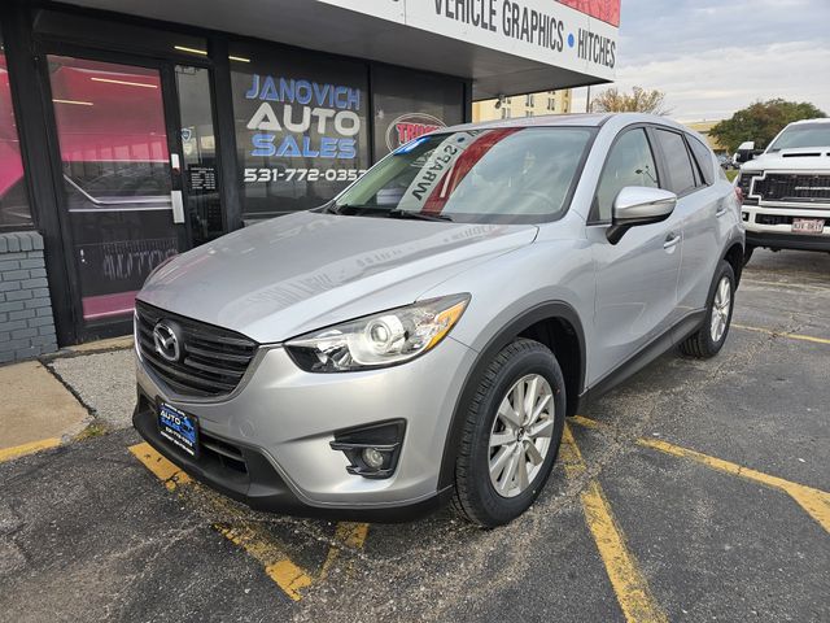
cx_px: 415
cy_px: 312
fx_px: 551
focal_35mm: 23
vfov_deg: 58.9
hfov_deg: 73.9
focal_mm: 6.3
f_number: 1.7
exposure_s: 1/180
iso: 25
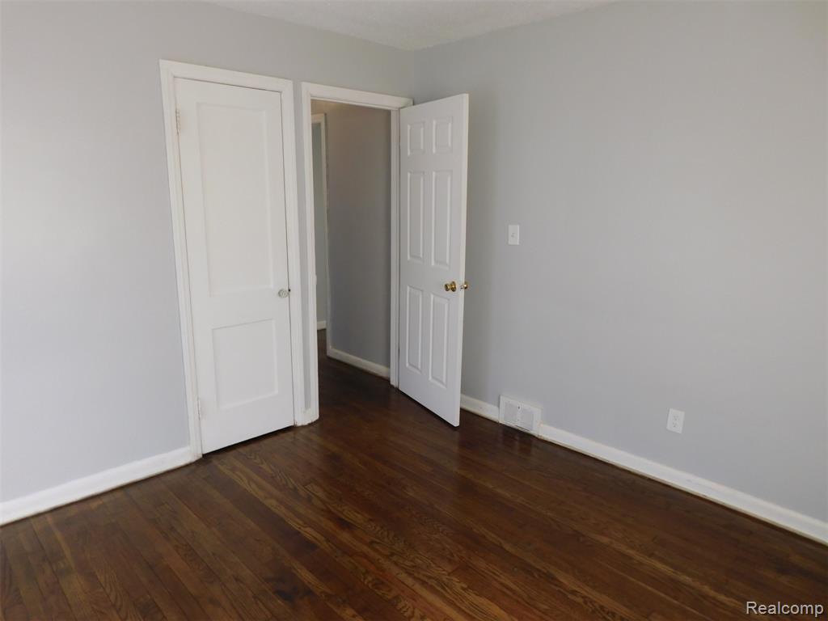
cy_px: 310
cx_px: 414
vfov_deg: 58.9
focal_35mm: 23
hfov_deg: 73.9
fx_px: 550
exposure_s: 1/30
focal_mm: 4
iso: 125
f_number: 3
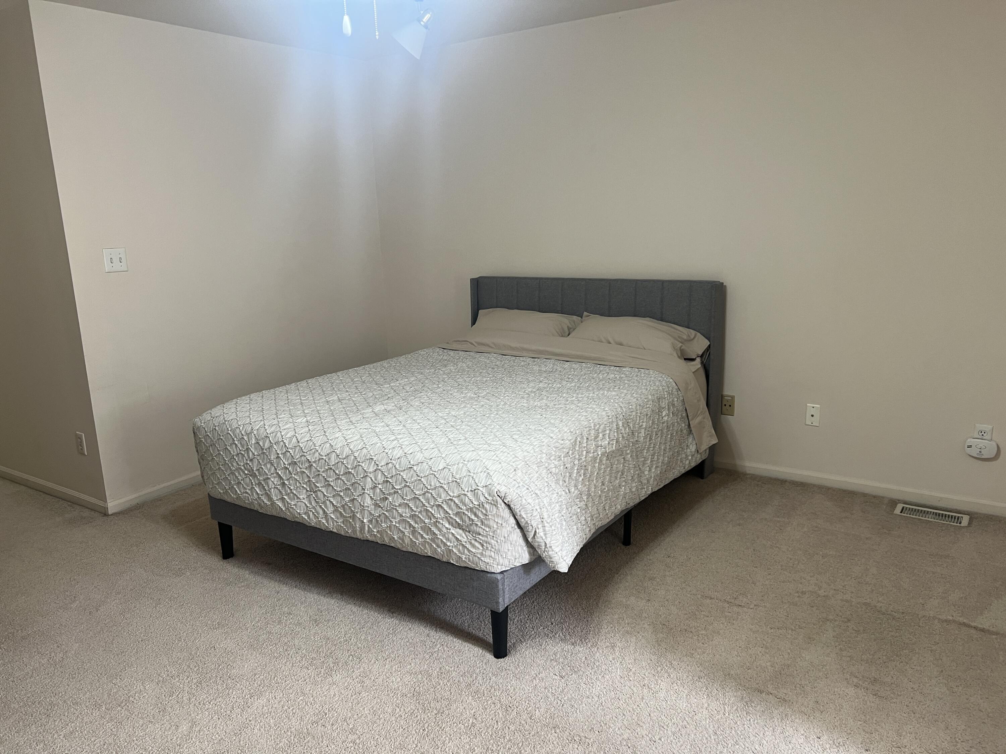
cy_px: 377
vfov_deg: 53.1
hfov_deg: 67.3
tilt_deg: -13.4
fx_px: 756
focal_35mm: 26
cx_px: 503
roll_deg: +2.5
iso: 100
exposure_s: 1/60
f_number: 1.5
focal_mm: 5.7
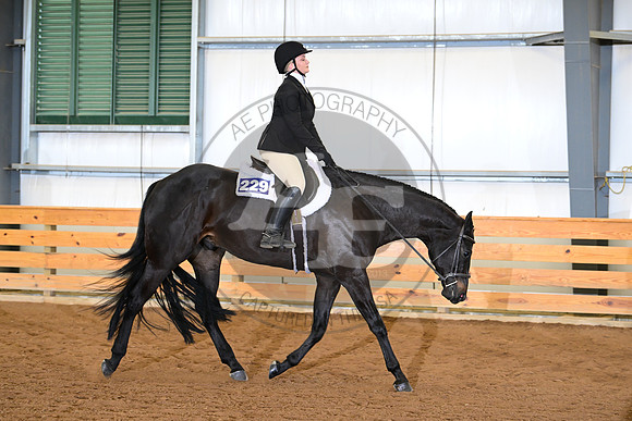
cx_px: 316
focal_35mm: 98
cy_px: 210
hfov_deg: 20.8
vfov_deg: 14.0
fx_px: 1721
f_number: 4.5
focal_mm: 98
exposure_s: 1/200
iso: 2000
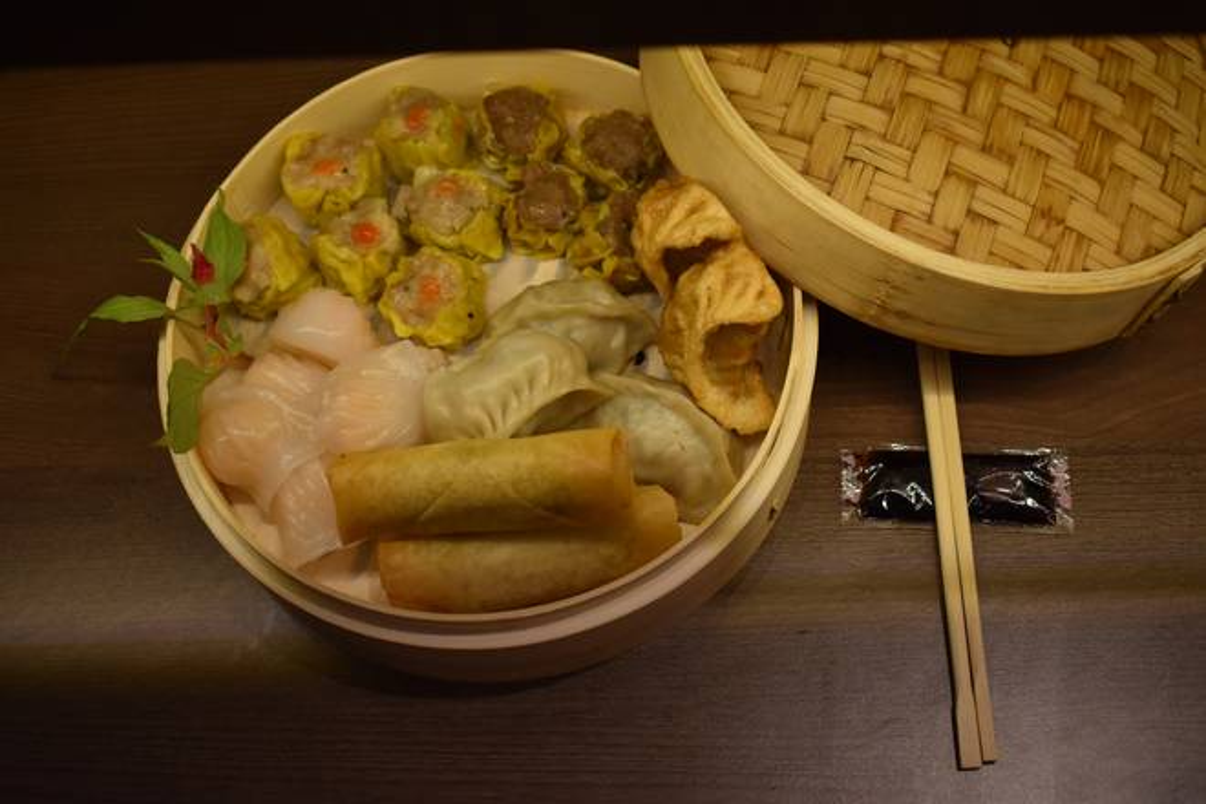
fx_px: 1507
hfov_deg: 43.6
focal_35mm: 45
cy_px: 402
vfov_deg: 29.9
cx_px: 603
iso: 720
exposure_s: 1/250
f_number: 4.2
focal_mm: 30
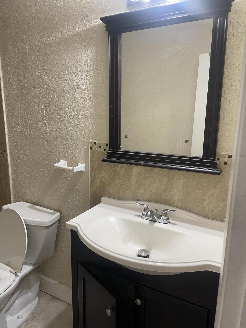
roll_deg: +0.1
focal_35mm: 26
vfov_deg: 67.3
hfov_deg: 53.1
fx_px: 246
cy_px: 164
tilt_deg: -11.6
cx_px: 123
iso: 100
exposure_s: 1/60
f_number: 1.6
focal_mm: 4.2
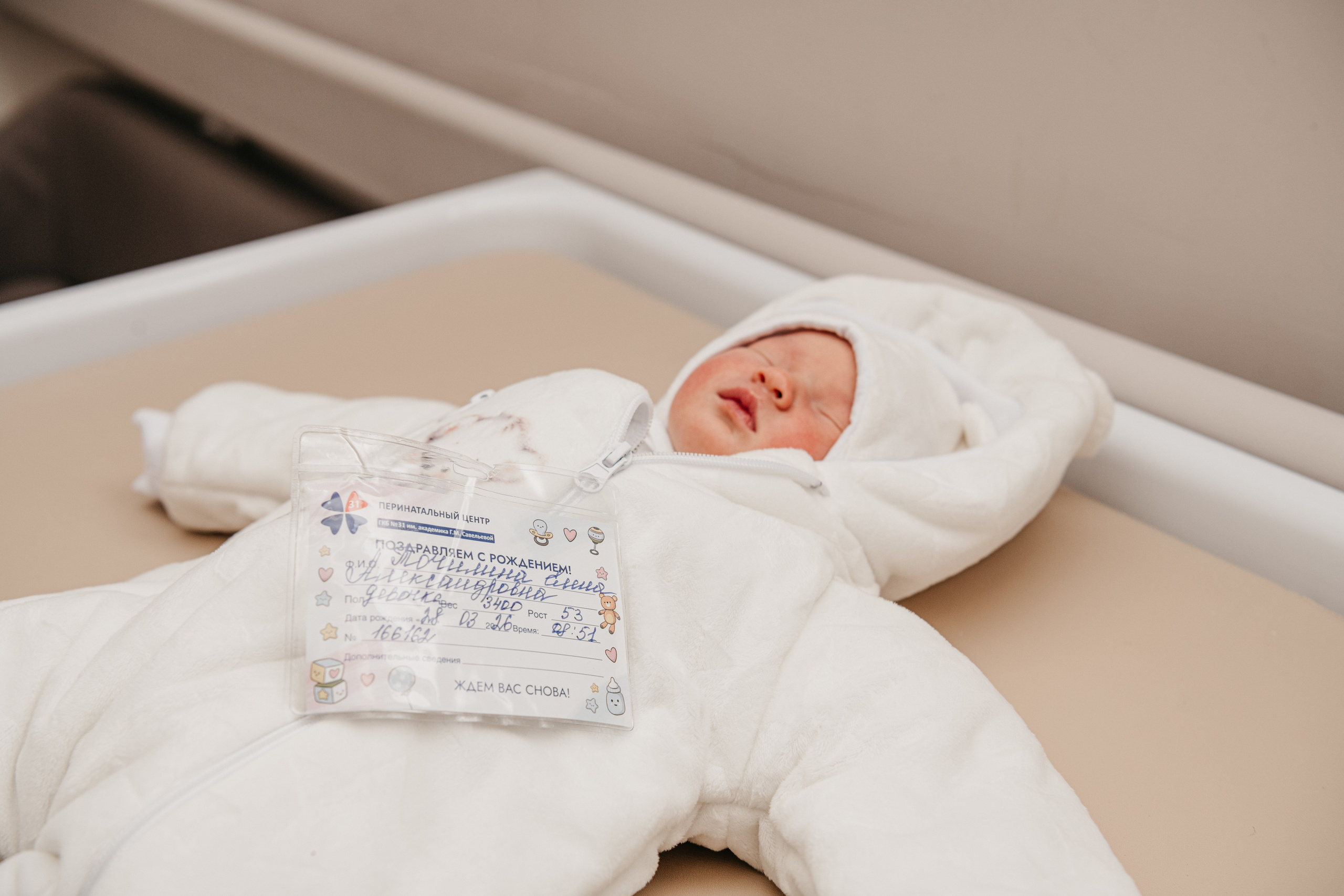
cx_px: 672
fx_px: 1717
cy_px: 448
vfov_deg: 29.2
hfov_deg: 42.7
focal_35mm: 46
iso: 400
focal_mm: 46
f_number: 5.6
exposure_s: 1/160
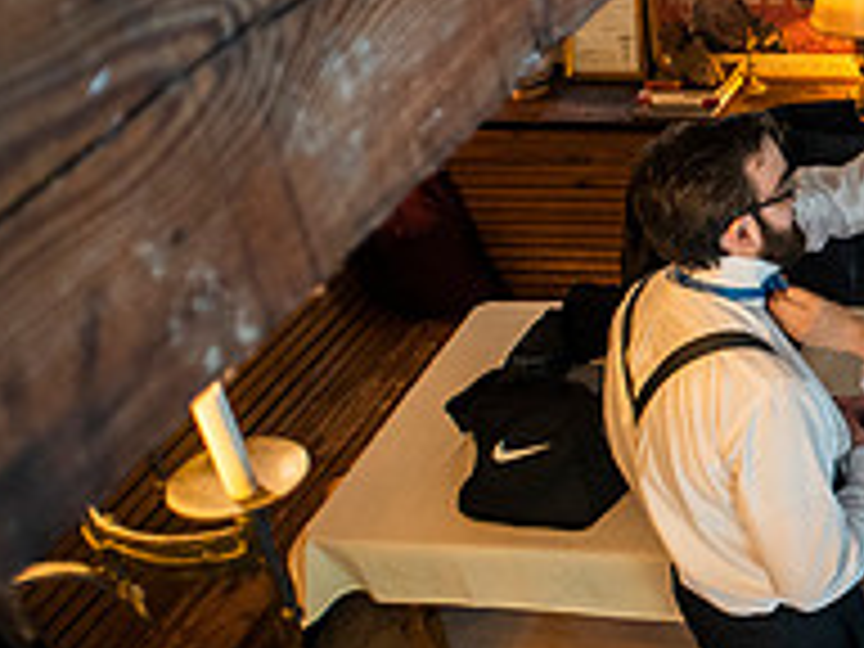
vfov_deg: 25.2
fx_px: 1448
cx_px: 990
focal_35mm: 58
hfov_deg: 29.4
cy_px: 245
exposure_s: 1/40
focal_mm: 20
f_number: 2.8
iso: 1600
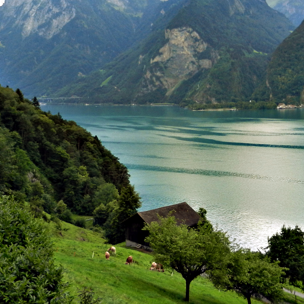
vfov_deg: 34.5
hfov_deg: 34.6
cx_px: 172
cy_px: 113
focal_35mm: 49
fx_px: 487
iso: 160
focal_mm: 4.5
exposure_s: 1/200
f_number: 3.5
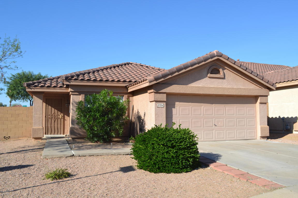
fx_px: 248
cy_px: 99
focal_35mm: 30
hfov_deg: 61.9
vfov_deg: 43.6
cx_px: 149
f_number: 7.1
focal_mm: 20
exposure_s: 1/250
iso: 100
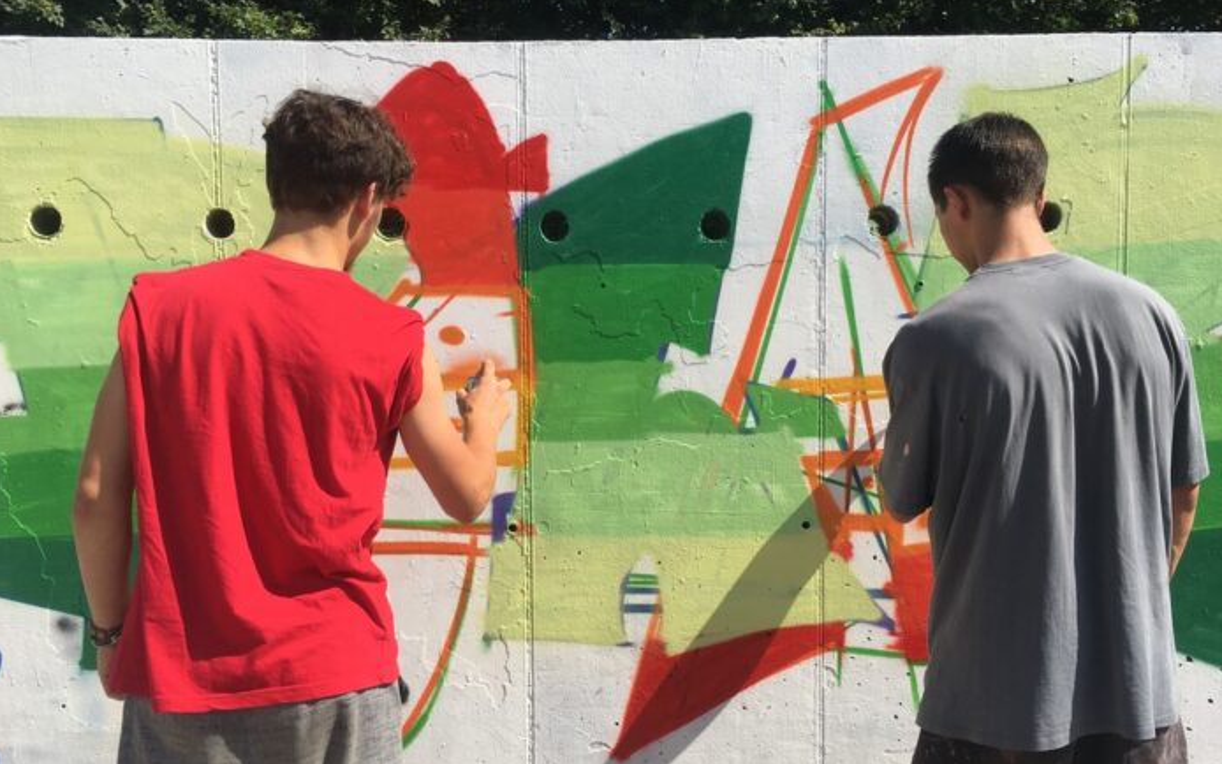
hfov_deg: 56.7
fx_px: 1133
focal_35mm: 34
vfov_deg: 37.3
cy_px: 405
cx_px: 630
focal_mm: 4.15
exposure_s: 1/1451
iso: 25
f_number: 2.2
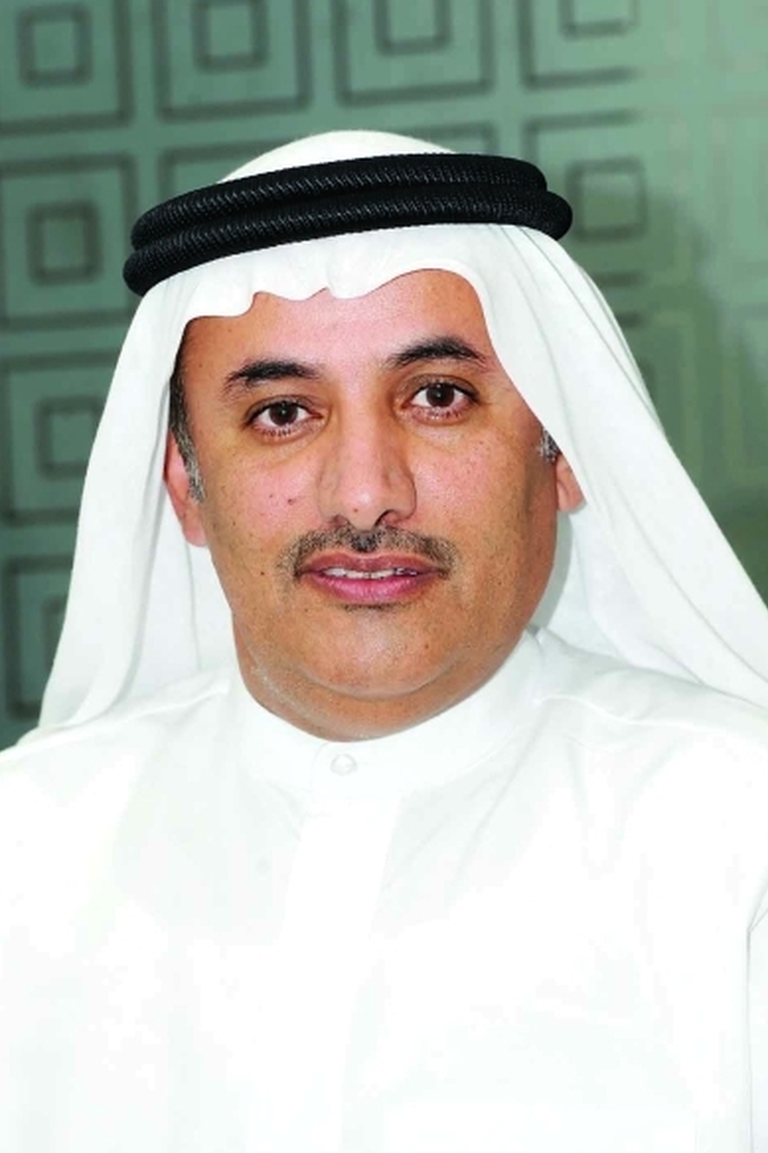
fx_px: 4386
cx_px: 391
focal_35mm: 137
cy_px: 618
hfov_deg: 10.0
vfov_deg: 15.0
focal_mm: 125
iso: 400
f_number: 7.1
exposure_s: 1/200
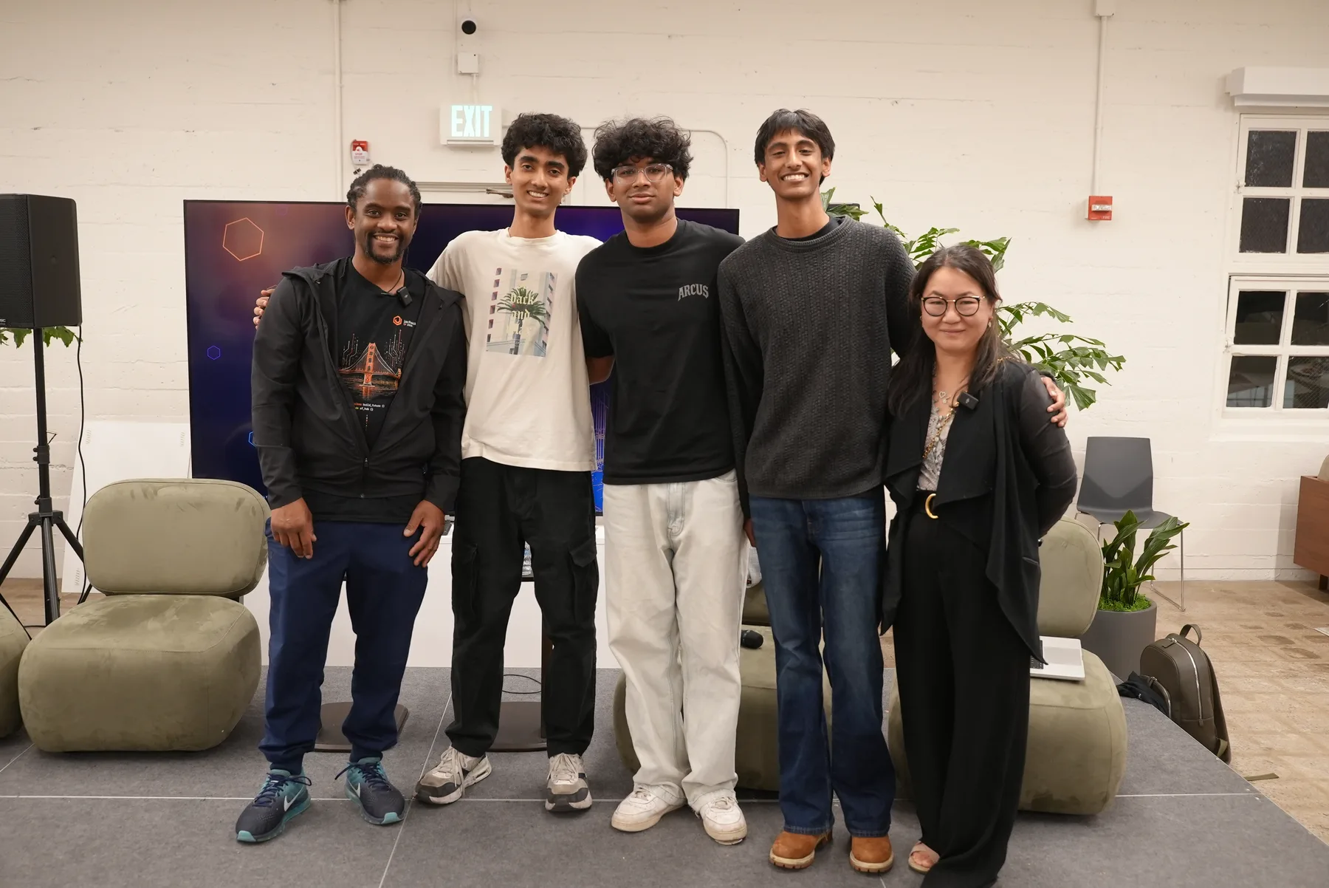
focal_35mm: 35
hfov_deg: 54.4
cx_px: 664
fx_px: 1293
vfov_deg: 37.9
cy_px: 444
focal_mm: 35
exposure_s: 1/160
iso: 2500
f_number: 4
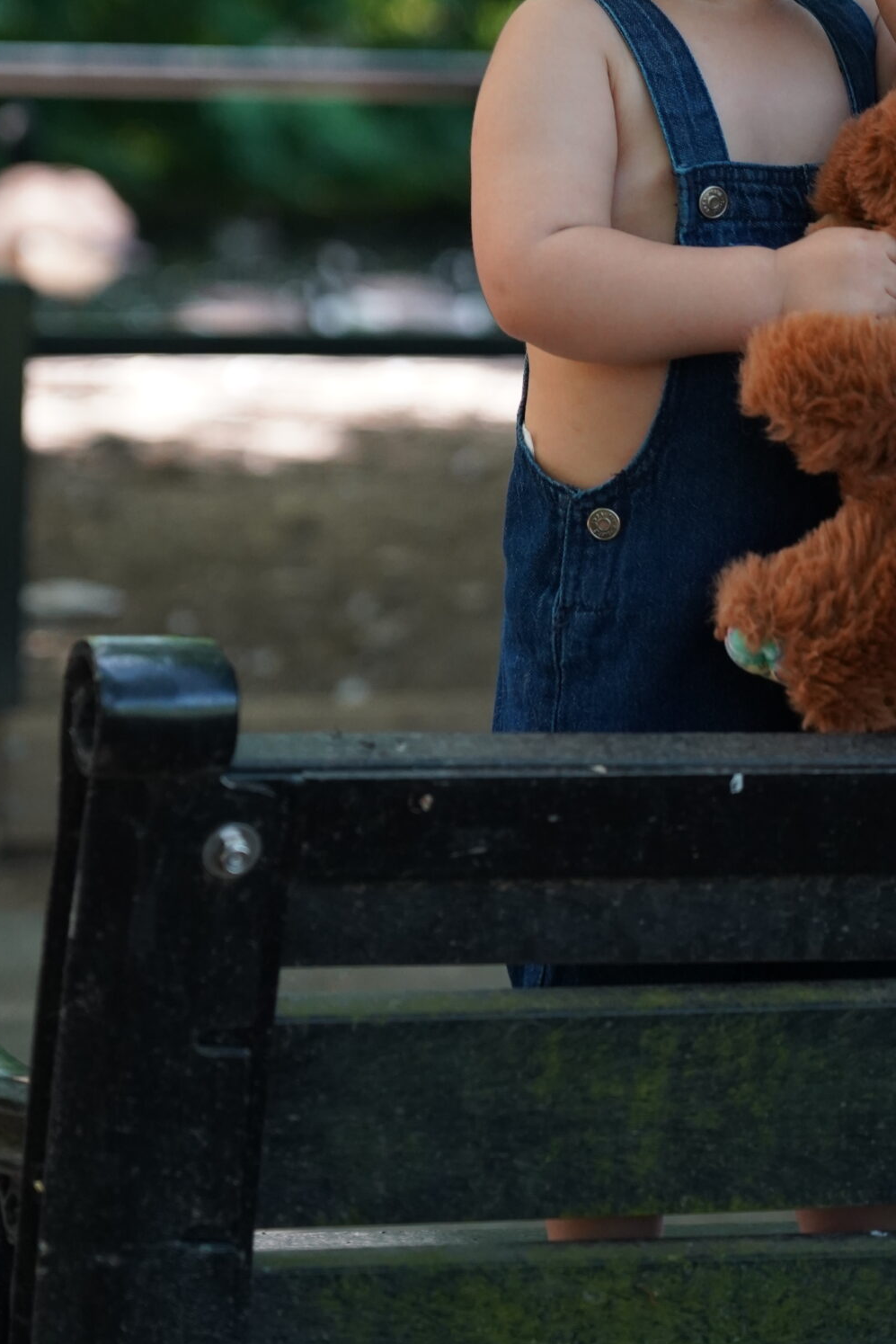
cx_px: 556
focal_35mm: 161
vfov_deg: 12.7
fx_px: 6009
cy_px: 324
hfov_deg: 8.5
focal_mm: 94
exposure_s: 1/40
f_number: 4
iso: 2000
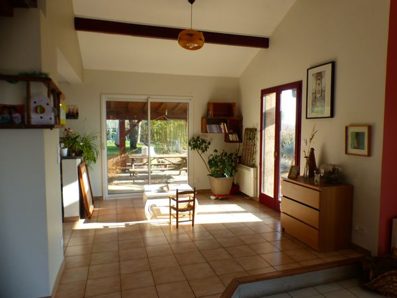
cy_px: 149
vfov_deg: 54.9
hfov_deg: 69.4
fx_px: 287
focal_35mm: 25
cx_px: 198
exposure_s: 1/125
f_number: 3.5
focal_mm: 4.5
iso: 100
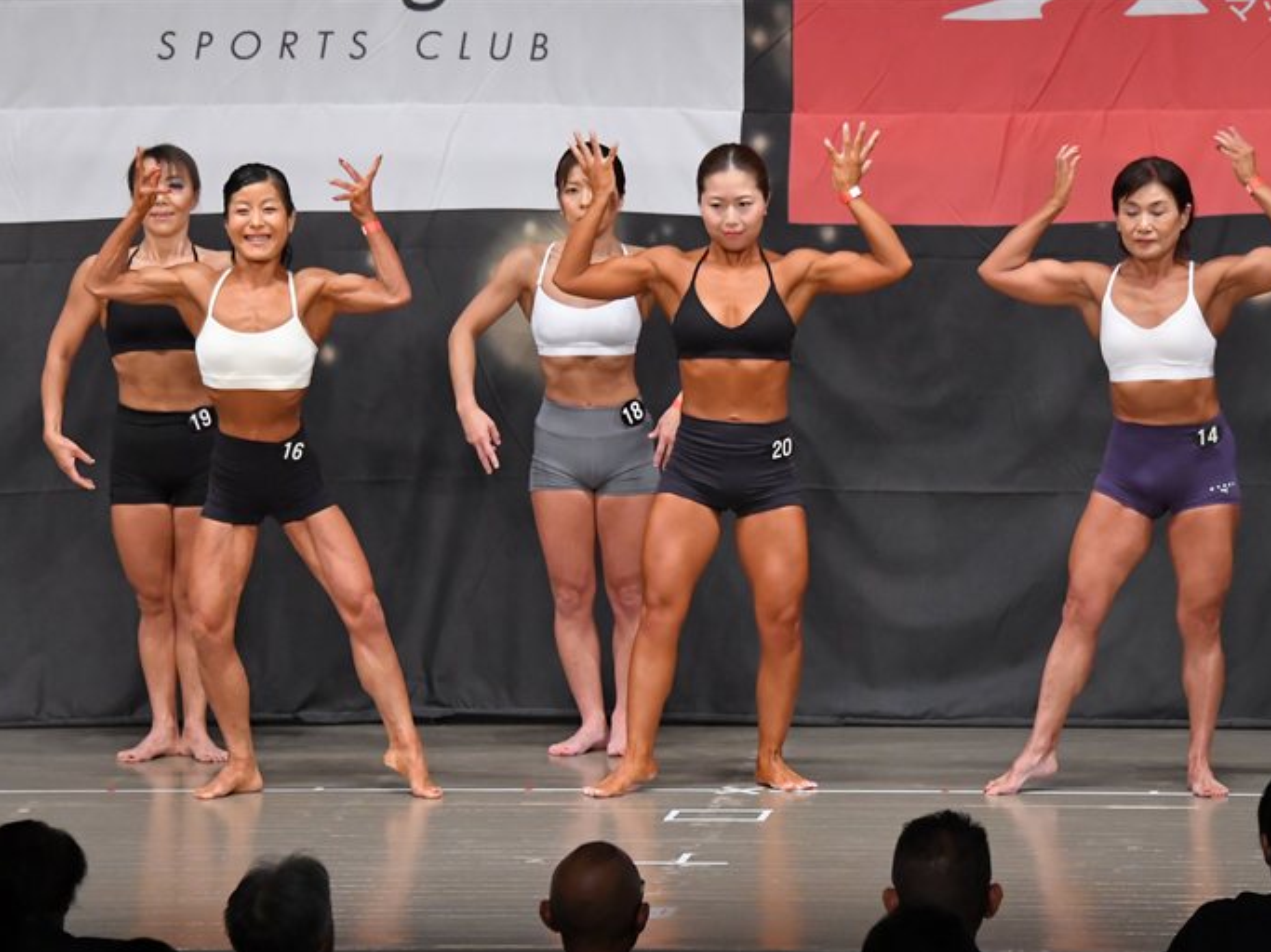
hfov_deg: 9.7
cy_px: 478
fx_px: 7489
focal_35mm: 204
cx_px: 702
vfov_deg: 7.3
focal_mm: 125
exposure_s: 1/400
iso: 5000
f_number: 5.6
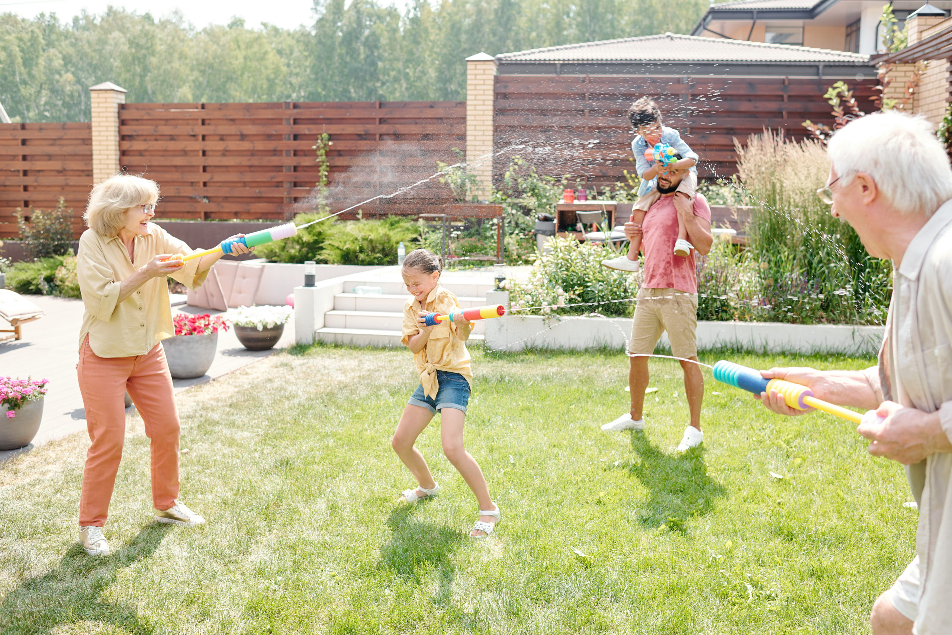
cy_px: 318
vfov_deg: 37.9
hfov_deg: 54.4
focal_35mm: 35
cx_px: 476
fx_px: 926
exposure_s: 1/500
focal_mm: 35
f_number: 3.5
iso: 200
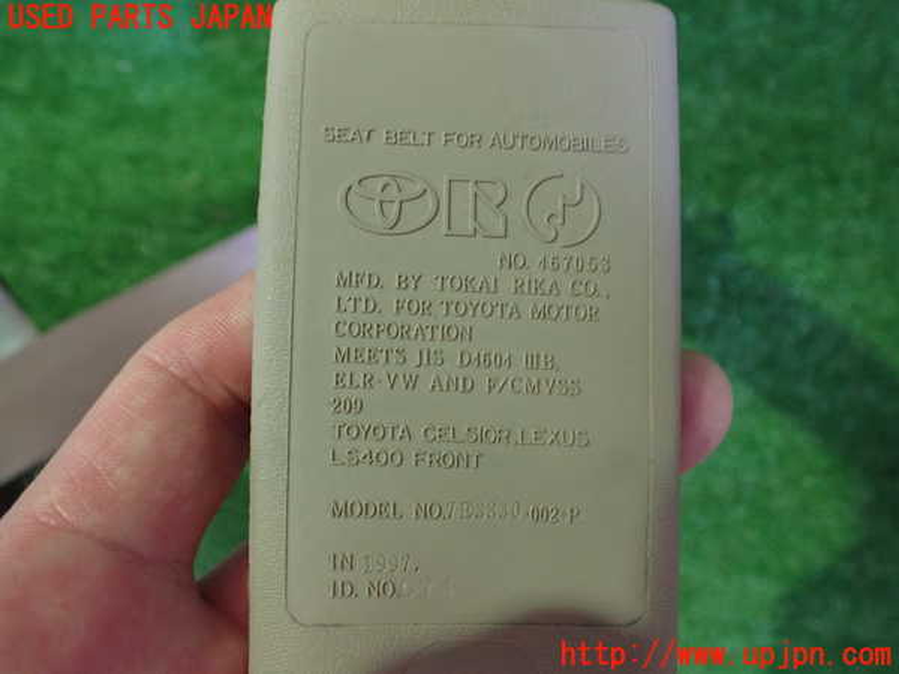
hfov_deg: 60.0
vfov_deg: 46.8
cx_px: 450
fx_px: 779
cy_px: 337
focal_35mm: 30
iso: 800
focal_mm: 5.4
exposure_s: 1/40
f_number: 2.3
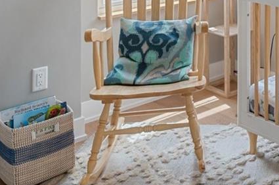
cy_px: -97
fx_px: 495
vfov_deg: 18.6
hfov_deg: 28.5
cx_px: 310
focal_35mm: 64
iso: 400
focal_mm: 17
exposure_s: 1/10
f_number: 8
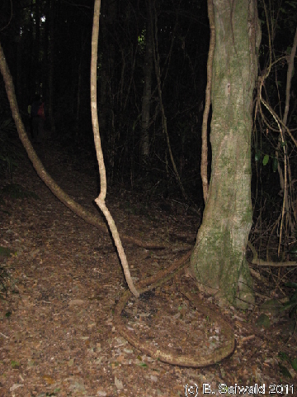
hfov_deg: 37.7
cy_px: 198
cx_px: 148
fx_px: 435
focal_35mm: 38
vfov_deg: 49.0
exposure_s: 1/161
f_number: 2.9
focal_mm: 6.3
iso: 400
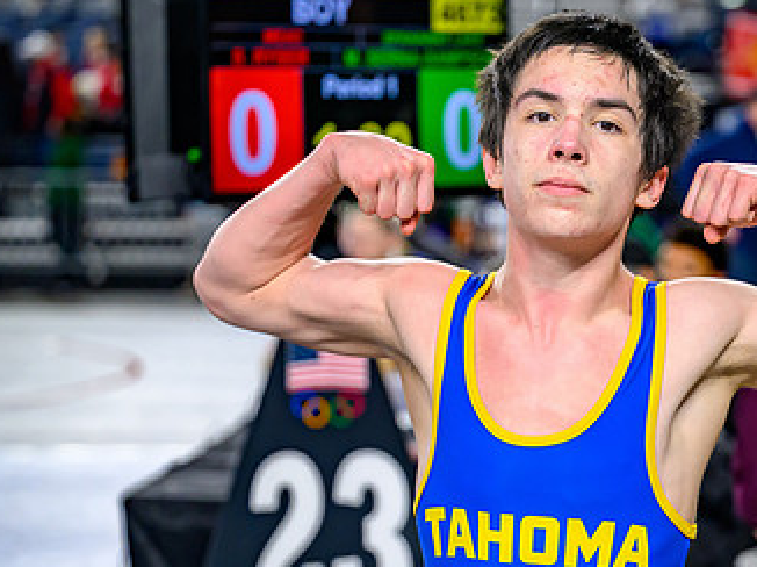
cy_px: 344
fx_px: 3016
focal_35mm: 138
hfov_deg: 14.3
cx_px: 571
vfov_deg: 10.7
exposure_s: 1/800
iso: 2000
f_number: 2.8
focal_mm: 70
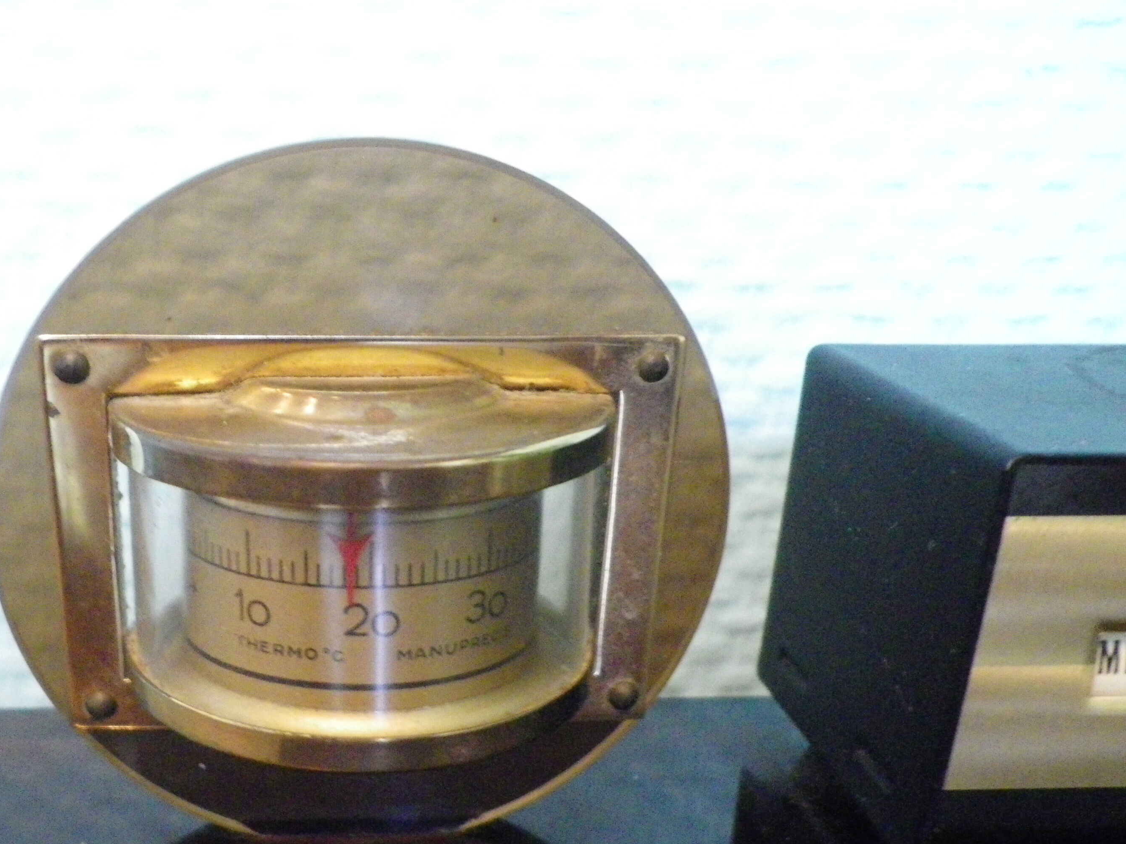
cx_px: 350
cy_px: 633
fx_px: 1366
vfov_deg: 33.7
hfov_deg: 44.0
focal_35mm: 42
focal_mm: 4.9
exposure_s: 1/20
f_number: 2.6
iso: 800
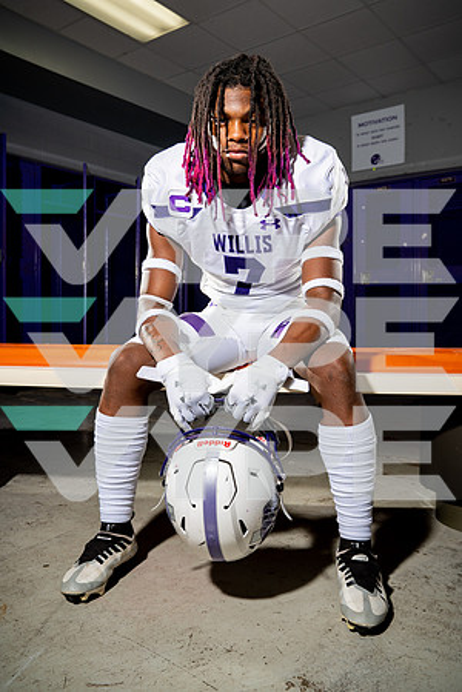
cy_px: 346
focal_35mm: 30
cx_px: 231
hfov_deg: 43.6
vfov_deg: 61.9
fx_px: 577
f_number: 5.6
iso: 200
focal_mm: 30
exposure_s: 1/250
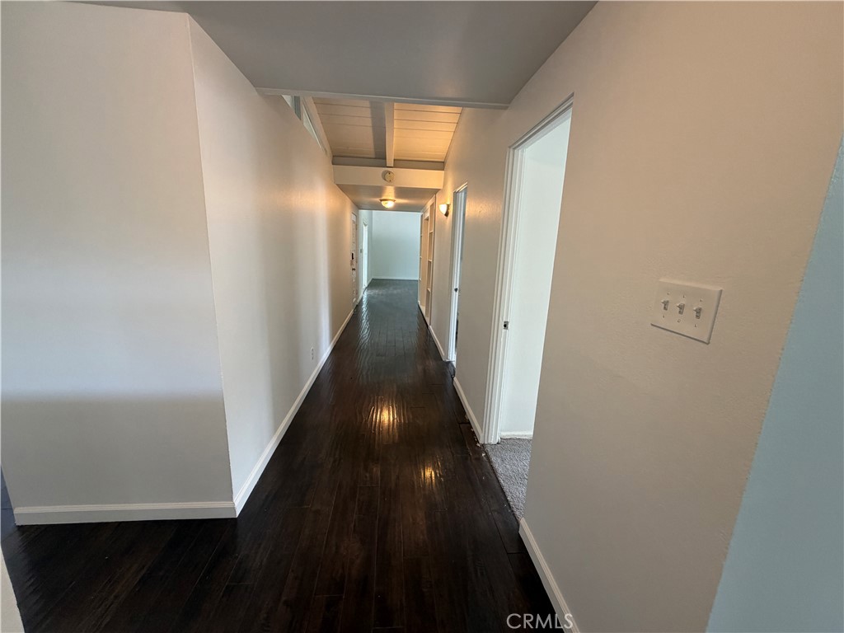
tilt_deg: -10.2
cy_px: 316
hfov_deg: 102.1
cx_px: 422
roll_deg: -1.8
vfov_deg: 85.7
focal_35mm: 14
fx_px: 341
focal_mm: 2.22
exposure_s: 1/60
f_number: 2.2
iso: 250
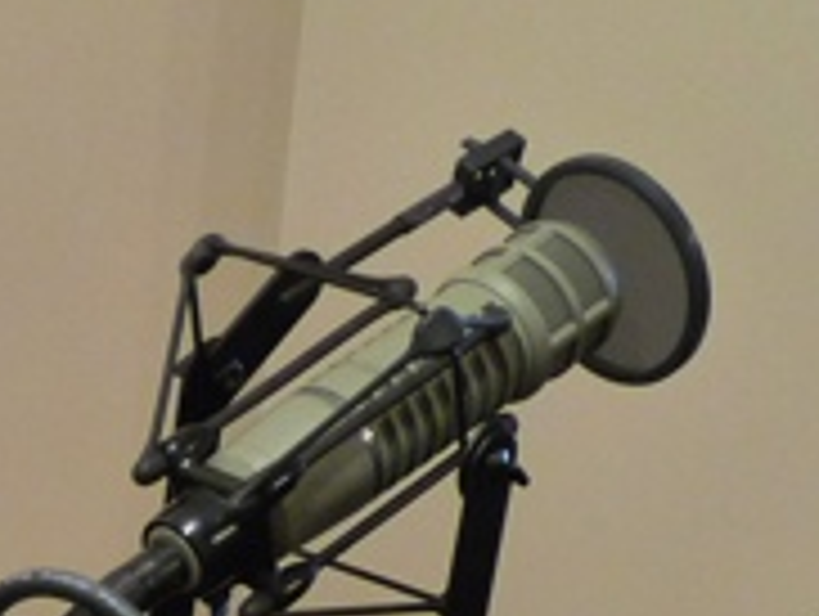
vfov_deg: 10.0
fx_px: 3222
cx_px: -400
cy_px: 1268
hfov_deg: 13.6
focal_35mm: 136
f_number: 3
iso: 400
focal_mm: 5.4
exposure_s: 1/20
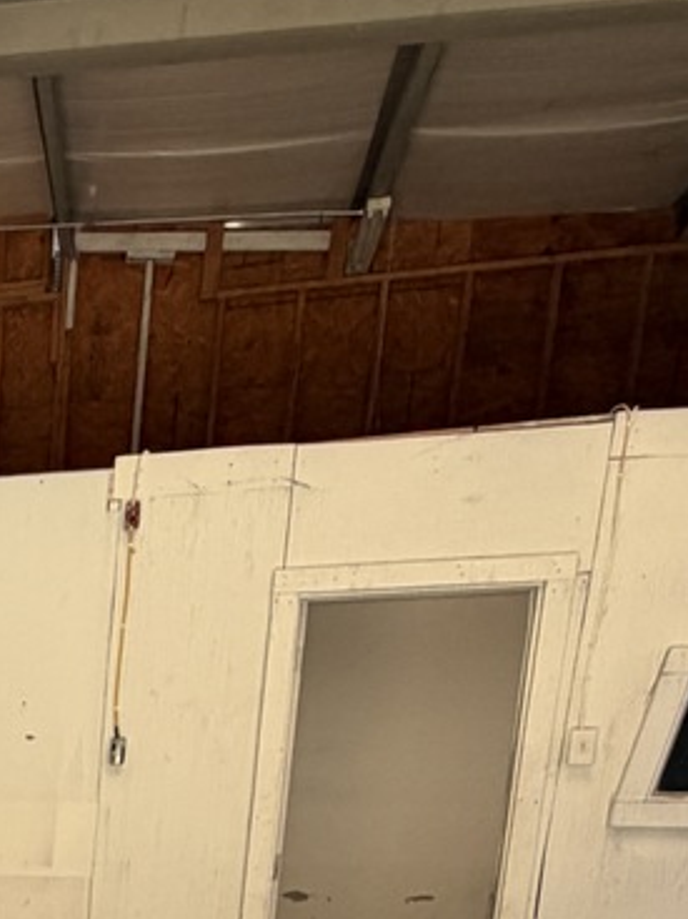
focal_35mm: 55
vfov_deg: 28.5
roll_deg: +1.1
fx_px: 1458
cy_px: 1204
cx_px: -383
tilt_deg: -14.9
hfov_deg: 21.6
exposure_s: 1/121
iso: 125
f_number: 2.2
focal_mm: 2.22
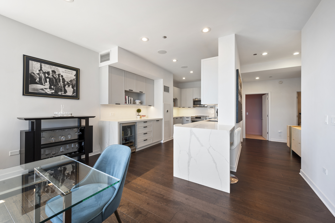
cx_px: 168
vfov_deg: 81.1
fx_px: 130
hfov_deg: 104.3
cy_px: 112
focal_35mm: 14
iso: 100
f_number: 10
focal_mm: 14
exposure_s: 1/5
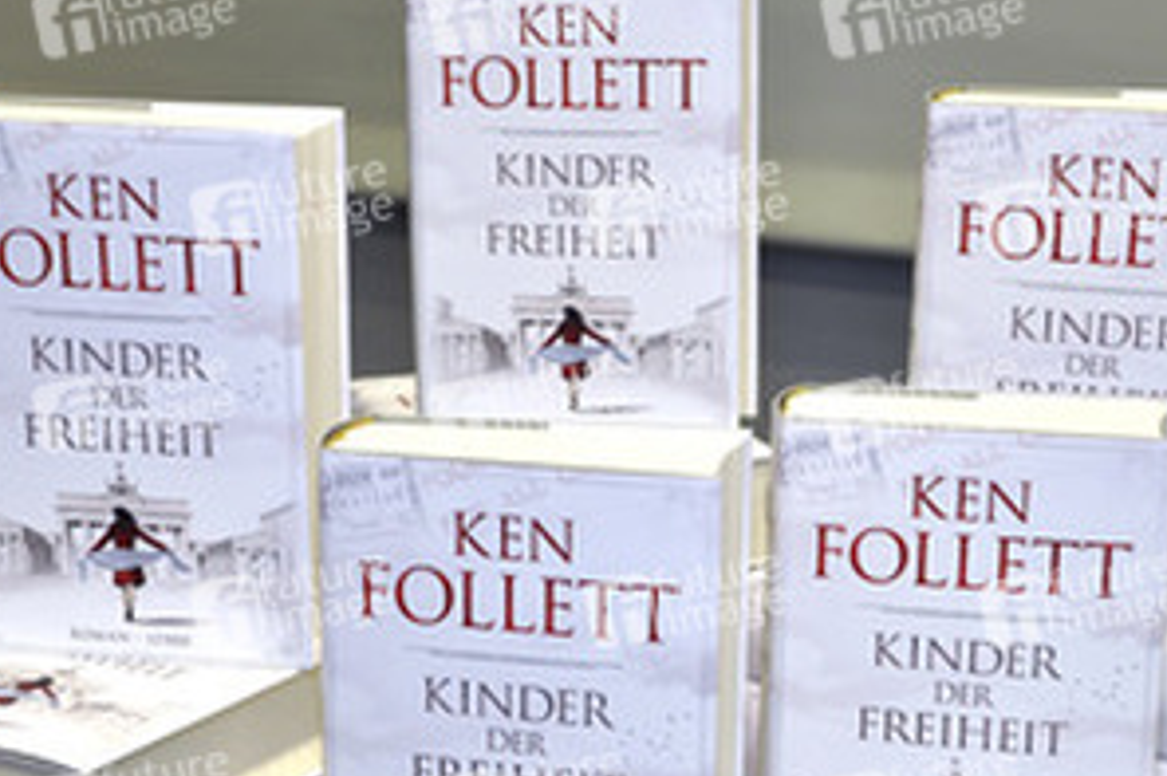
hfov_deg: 27.7
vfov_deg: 18.6
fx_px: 2365
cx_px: 580
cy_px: 504
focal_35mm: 73
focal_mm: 32
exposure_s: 1/60
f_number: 4.2
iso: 500
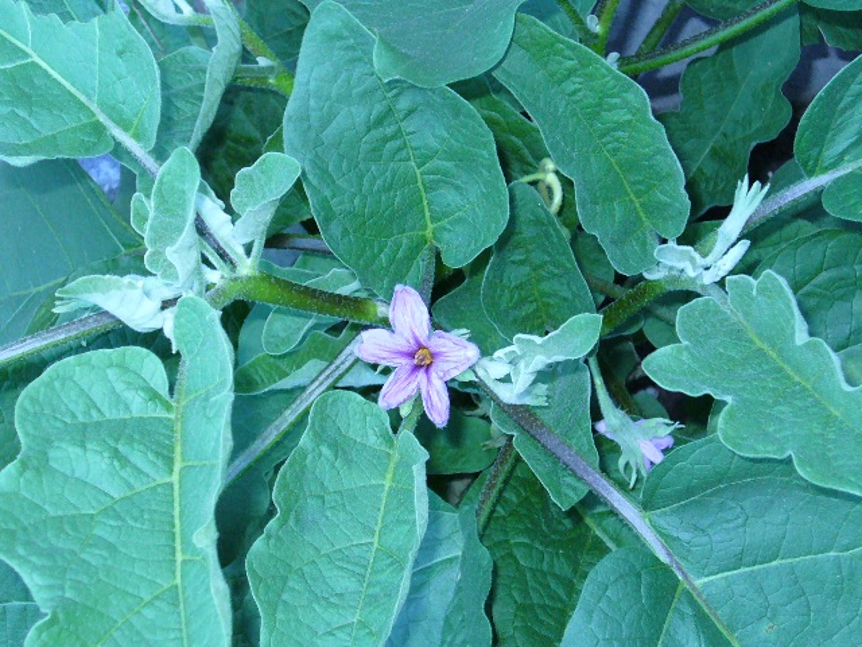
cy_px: 324
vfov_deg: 15.7
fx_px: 2341
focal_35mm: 94
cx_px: 431
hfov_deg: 20.9
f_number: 3.2
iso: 200
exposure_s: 1/30
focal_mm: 11.4
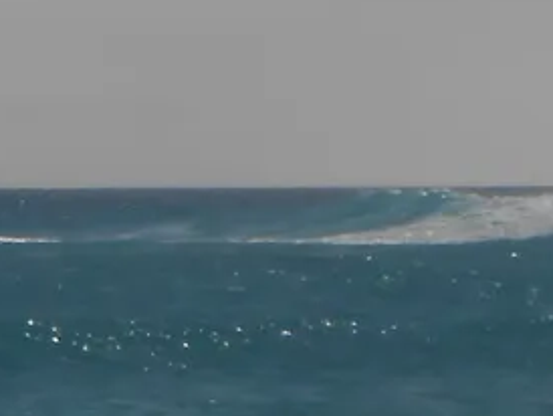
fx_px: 10409
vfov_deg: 2.3
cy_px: -160
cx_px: -640
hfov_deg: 3.0
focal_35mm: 651
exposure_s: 1/400
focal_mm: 16.5
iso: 80
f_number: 14.5
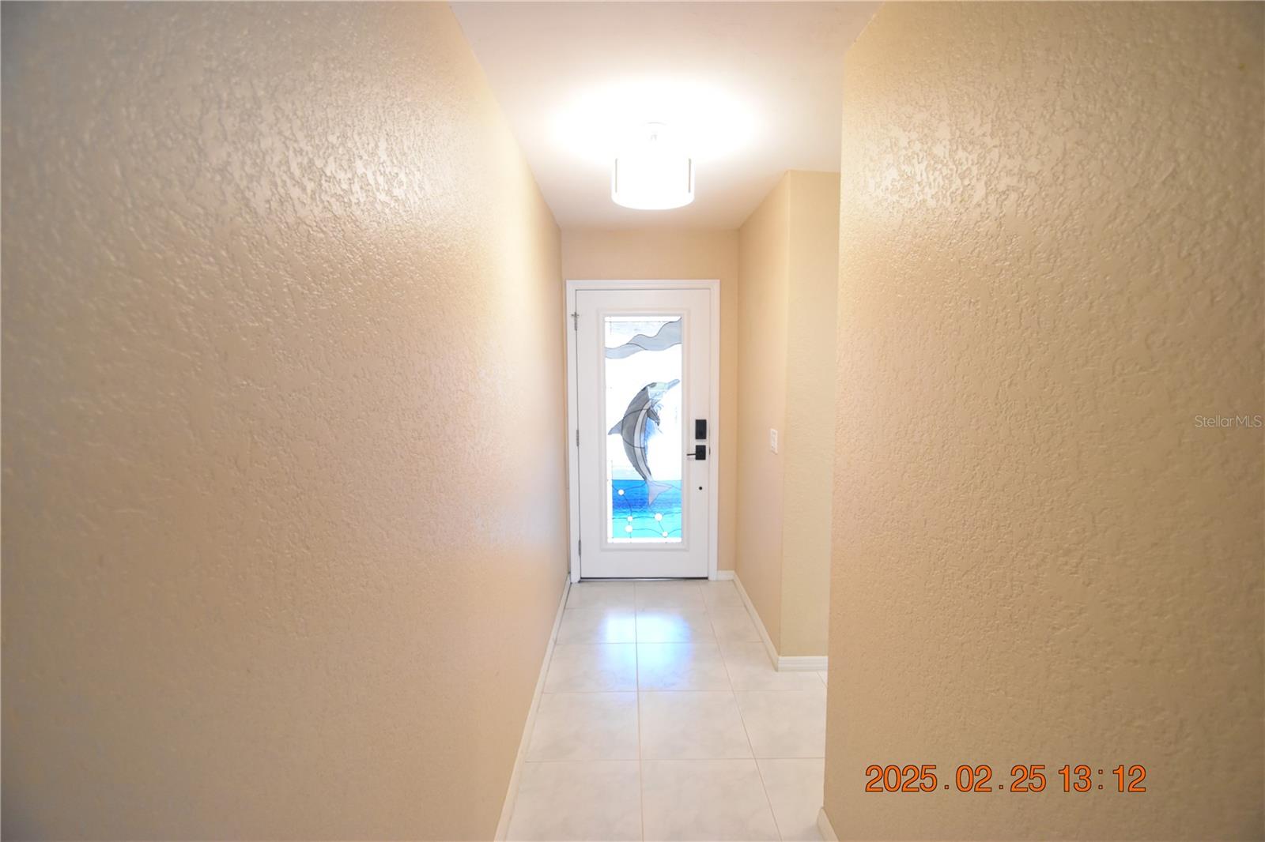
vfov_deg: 77.3
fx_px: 527
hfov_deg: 100.4
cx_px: 632
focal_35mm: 15
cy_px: 421
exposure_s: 1/60
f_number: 3.5
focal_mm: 10
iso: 1800
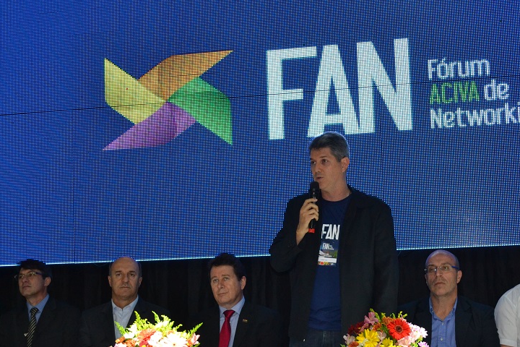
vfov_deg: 22.6
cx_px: 312
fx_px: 867
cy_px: 214
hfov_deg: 33.3
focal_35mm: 60
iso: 1400
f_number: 4.8
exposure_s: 1/60
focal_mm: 32
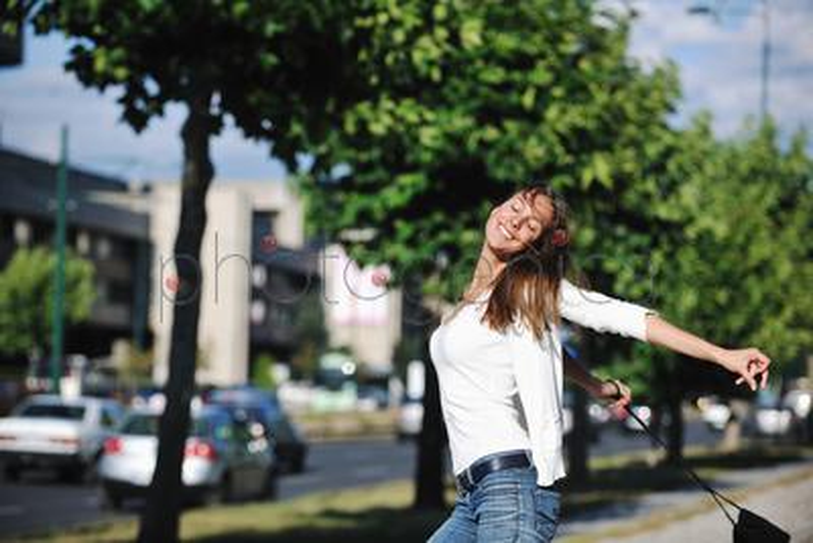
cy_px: 272
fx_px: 2937
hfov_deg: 15.8
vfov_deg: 10.6
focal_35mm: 130
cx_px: 406
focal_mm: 130
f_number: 4
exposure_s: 1/800
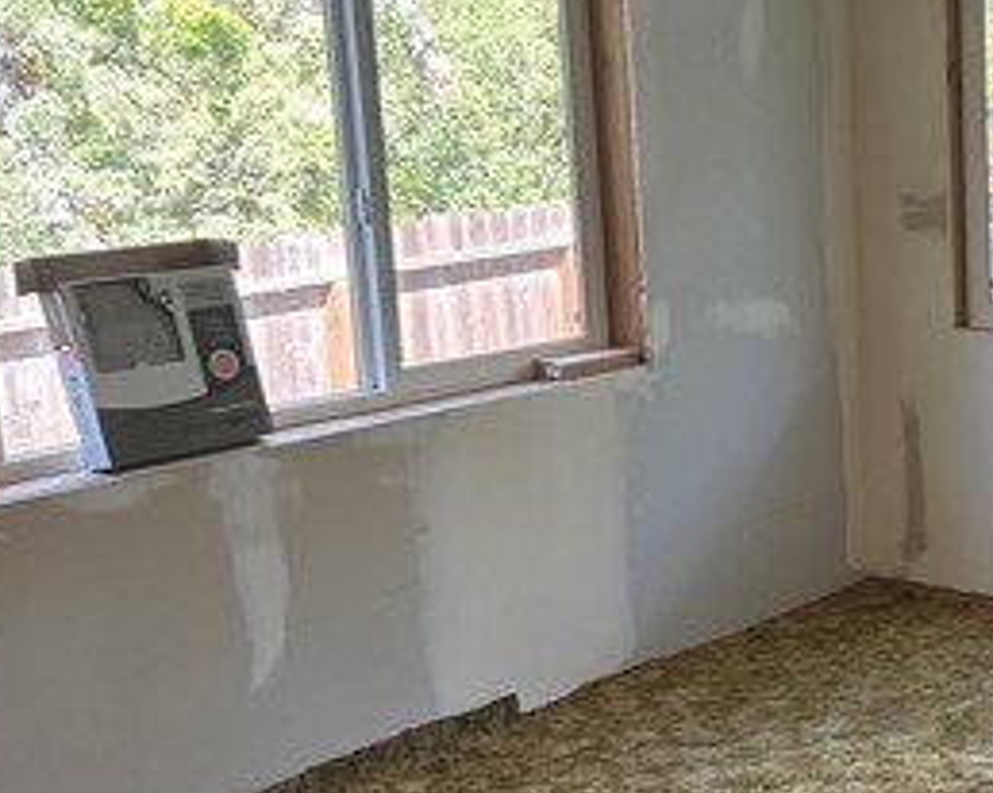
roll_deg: +0.6
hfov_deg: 26.8
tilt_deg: -13.6
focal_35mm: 63
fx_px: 1850
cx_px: 1174
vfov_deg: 24.2
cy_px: 462
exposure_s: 1/121
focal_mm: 5.7
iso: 100
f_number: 1.5
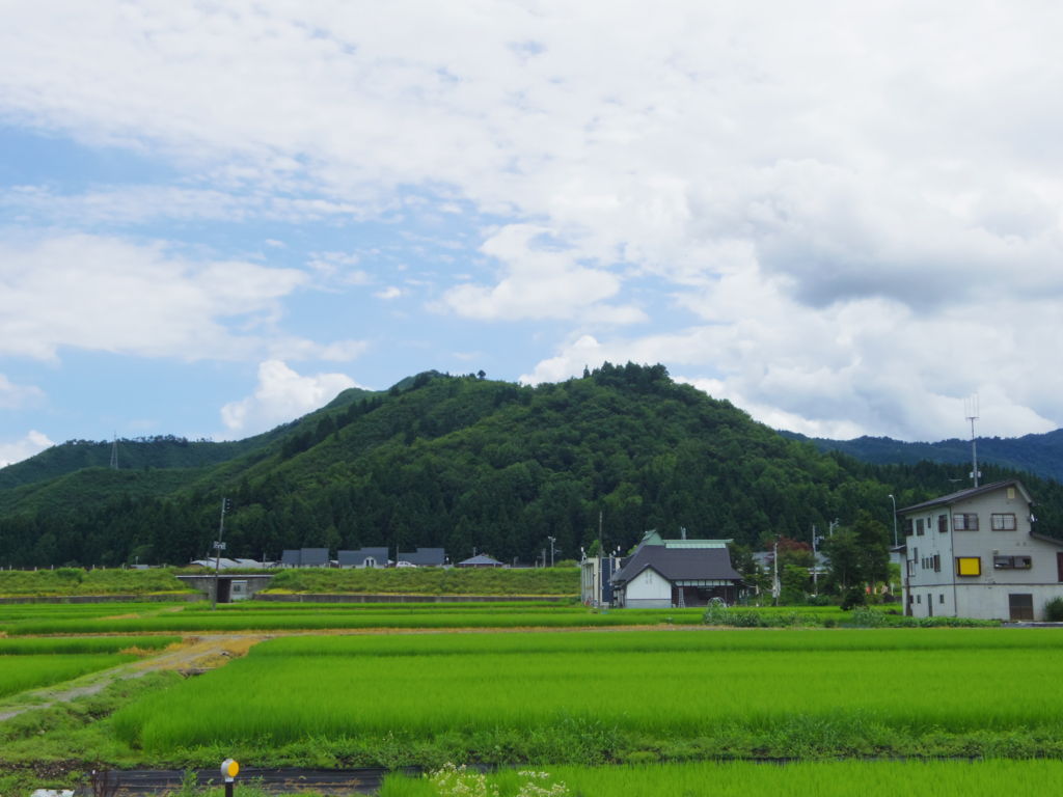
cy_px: 398
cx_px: 532
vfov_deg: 30.9
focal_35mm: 47
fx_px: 1443
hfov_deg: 40.4
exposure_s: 1/1000
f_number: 5.6
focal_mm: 8.5
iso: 250
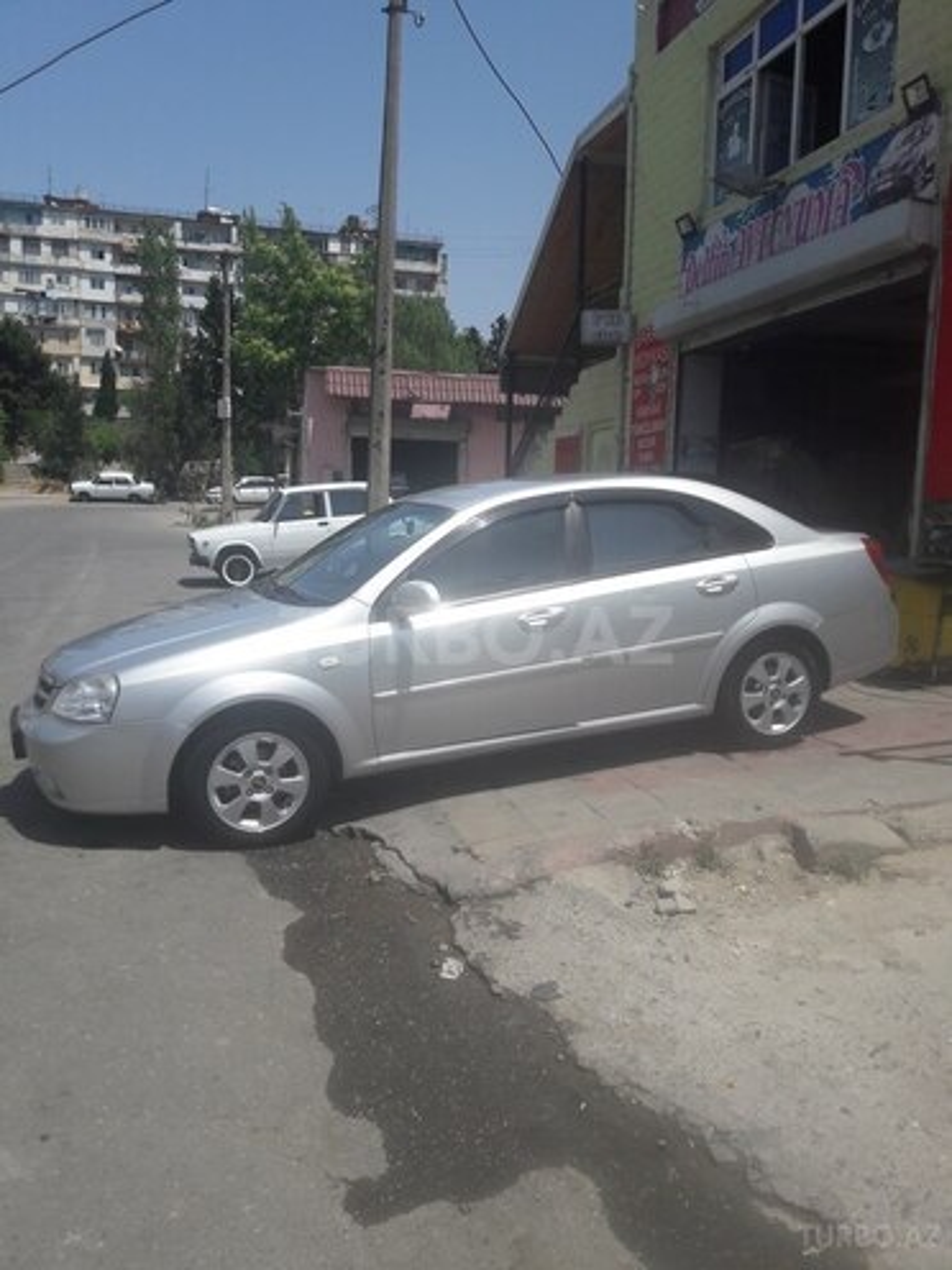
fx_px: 1027
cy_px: 635
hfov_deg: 49.7
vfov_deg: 63.4
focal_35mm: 28
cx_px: 476
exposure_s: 1/2257
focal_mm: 3.7
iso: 40
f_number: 1.9
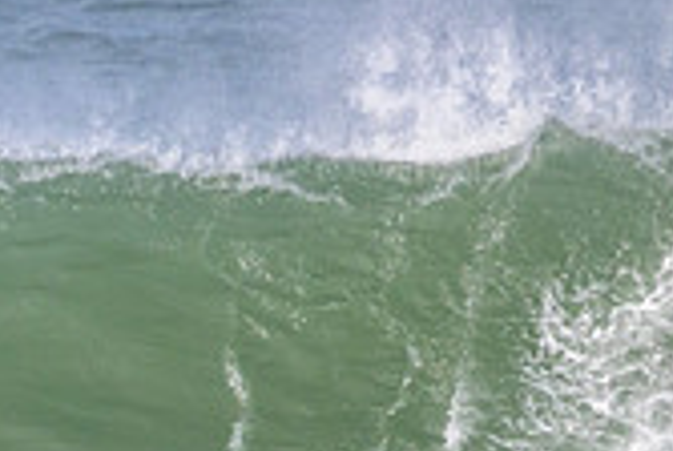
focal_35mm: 2771
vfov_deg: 0.5
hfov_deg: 0.7
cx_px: -330
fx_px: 51894
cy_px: 699
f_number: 11
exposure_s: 1/2000
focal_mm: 800
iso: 1600
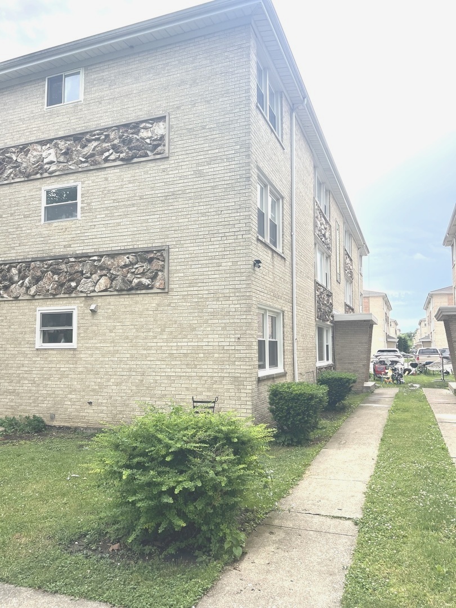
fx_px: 457
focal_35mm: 26
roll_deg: -0.2
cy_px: 304
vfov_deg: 67.3
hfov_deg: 53.1
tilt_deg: +4.6
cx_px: 228
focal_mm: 5.7
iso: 50
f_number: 1.5
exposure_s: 1/1431
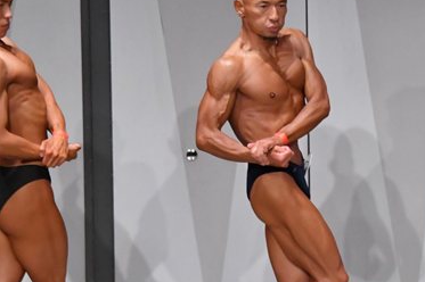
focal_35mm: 420
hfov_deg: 4.9
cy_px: 185
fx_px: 4954
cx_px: 258
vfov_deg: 3.3
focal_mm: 135
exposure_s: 1/400
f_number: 5.6
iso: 6400
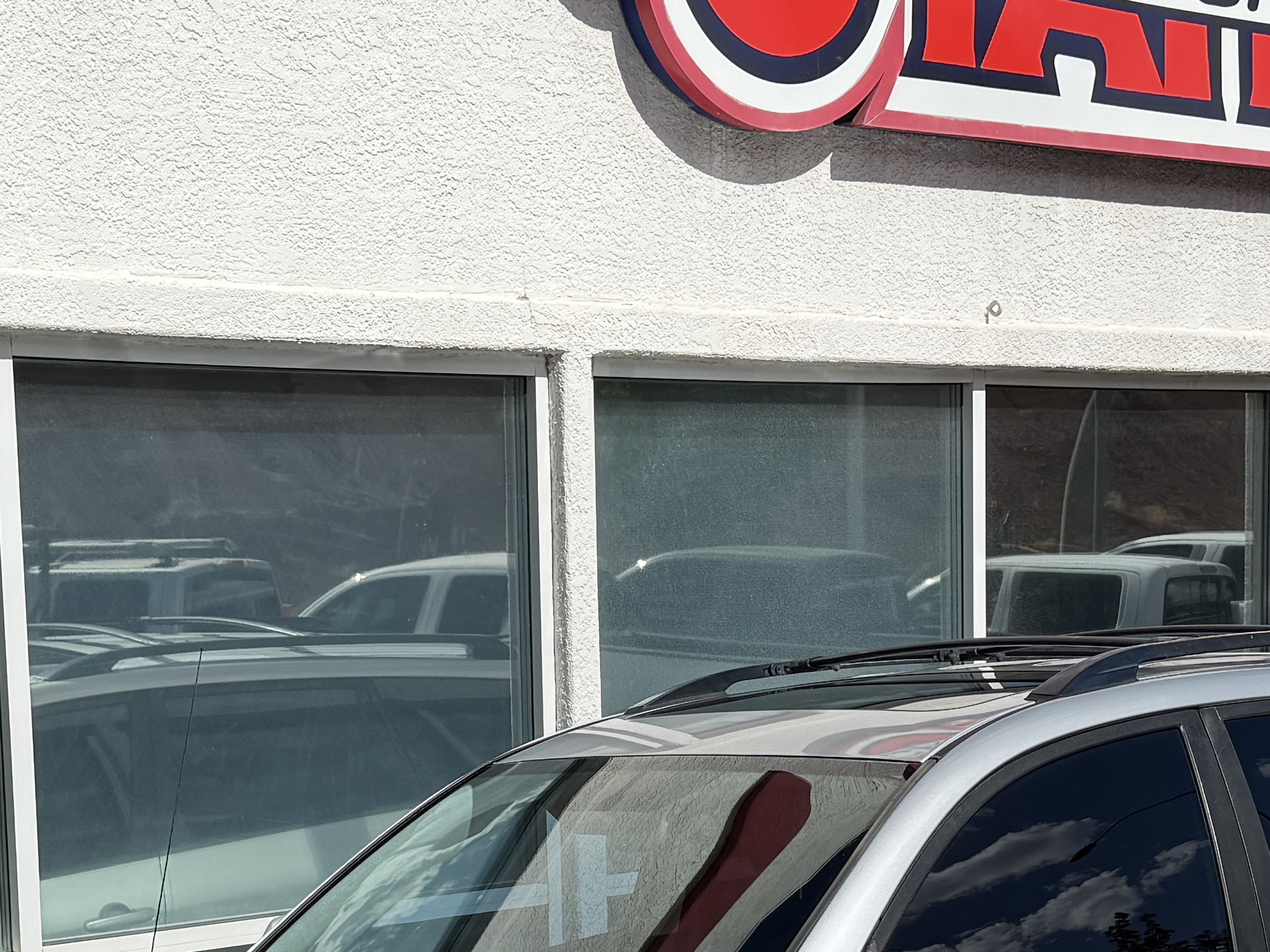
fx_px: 2495
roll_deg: +1.8
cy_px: 785
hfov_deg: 28.5
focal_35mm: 68
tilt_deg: -4.9
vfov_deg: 21.3
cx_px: 543
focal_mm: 6.76
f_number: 1.78
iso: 100
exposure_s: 1/7353
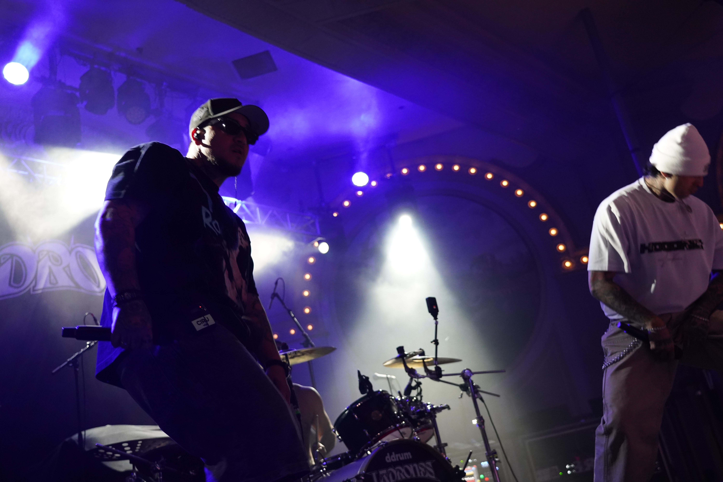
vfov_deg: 35.1
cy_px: 241
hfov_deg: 50.7
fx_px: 763
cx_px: 362
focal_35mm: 38
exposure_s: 1/160
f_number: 4
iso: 5000
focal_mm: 38
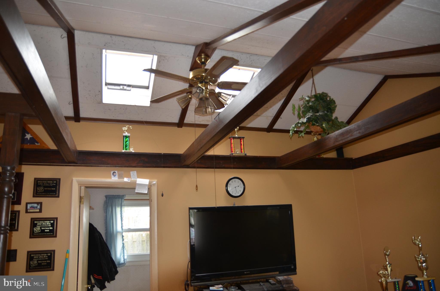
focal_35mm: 26
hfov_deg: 70.6
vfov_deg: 50.2
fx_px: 311
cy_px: 146
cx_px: 220
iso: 400
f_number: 2.8
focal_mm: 17
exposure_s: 1/80
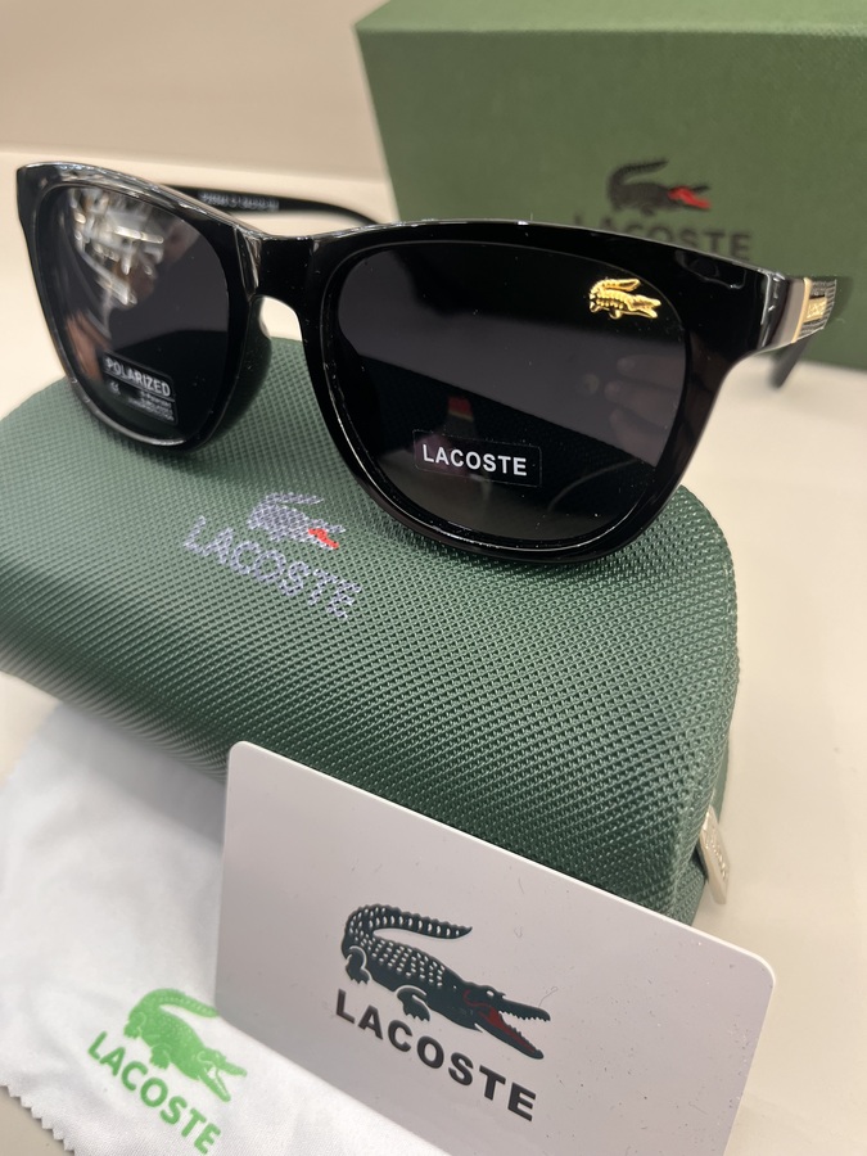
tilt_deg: -46.5
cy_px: 578
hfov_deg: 53.1
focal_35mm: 26
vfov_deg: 67.3
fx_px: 868
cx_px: 434
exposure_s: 1/100
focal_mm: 5.1
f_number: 1.6
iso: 100
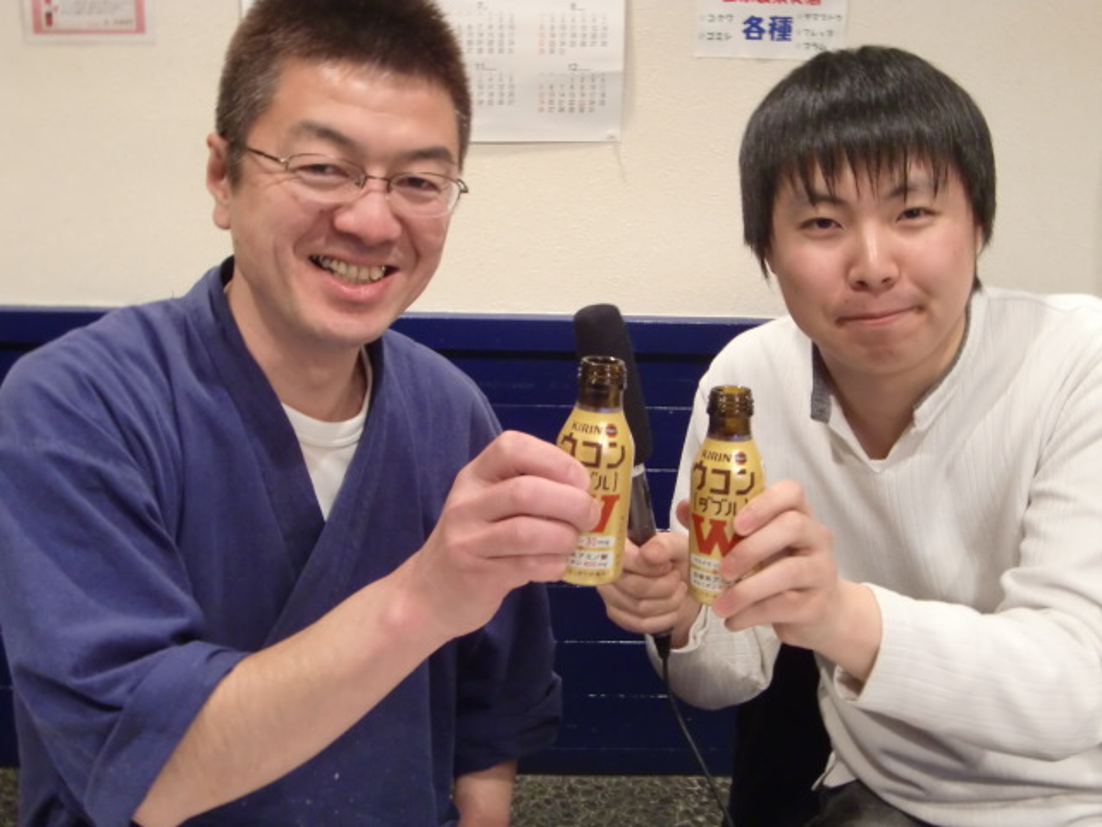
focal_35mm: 46
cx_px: 551
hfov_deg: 41.2
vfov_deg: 31.5
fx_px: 1464
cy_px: 414
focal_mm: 8.2
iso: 400
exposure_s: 1/8
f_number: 3.3
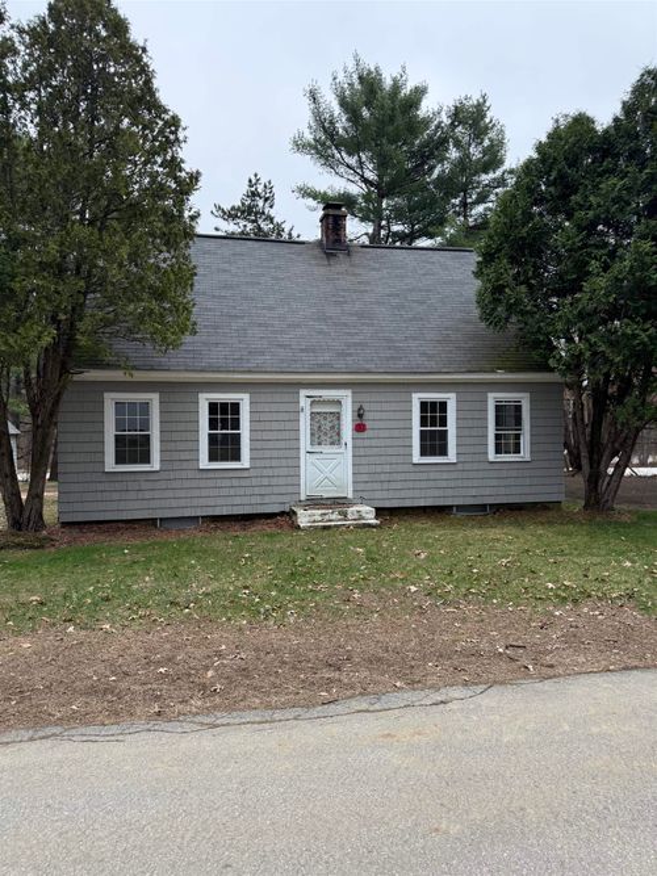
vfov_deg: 71.6
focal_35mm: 24
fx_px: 608
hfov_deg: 56.8
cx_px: 328
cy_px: 438
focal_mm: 6.76
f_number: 1.78
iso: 100
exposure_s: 1/2703
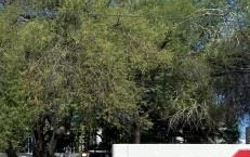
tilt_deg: -0.7
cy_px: 212
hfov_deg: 16.9
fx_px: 832
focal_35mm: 122
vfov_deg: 10.5
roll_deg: +0.0
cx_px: 26
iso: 32
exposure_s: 1/4444
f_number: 1.8
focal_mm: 4.25
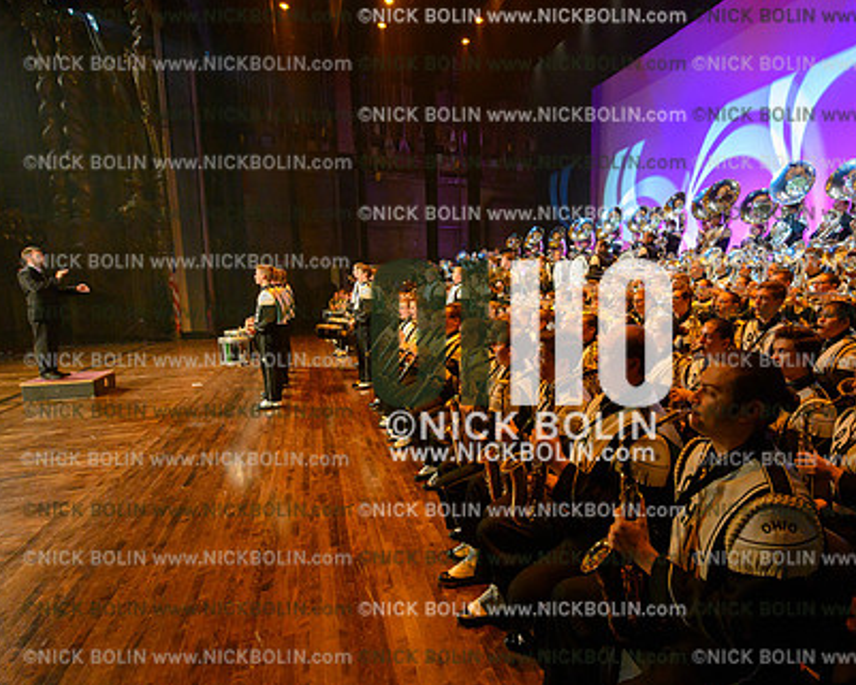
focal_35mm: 19
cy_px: 362
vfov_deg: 70.8
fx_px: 481
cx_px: 521
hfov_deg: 82.1
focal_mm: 14
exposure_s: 1/160
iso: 8000
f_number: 5
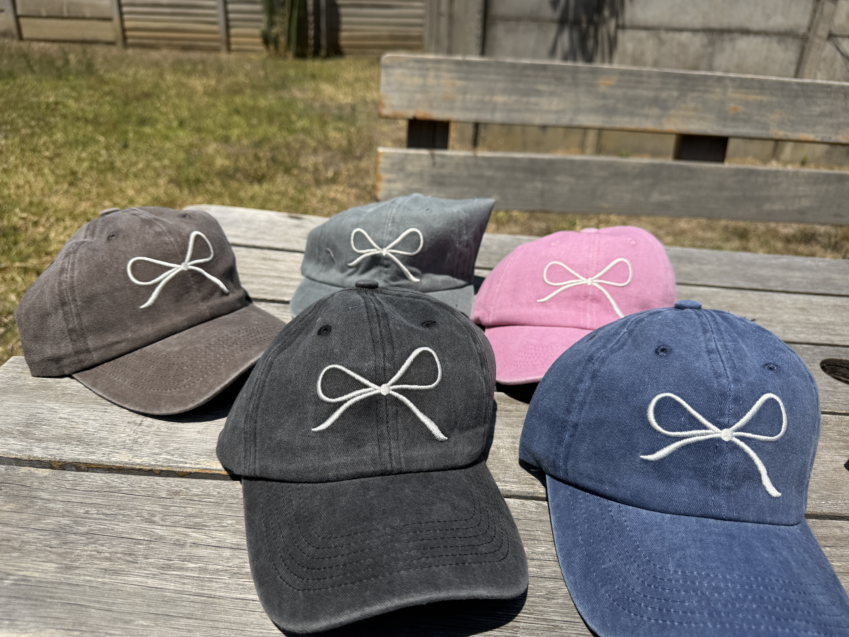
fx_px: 589
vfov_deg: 56.8
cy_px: 318
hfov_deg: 71.6
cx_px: 424
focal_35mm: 24
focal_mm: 6.76
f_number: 1.78
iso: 80
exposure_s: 1/6711
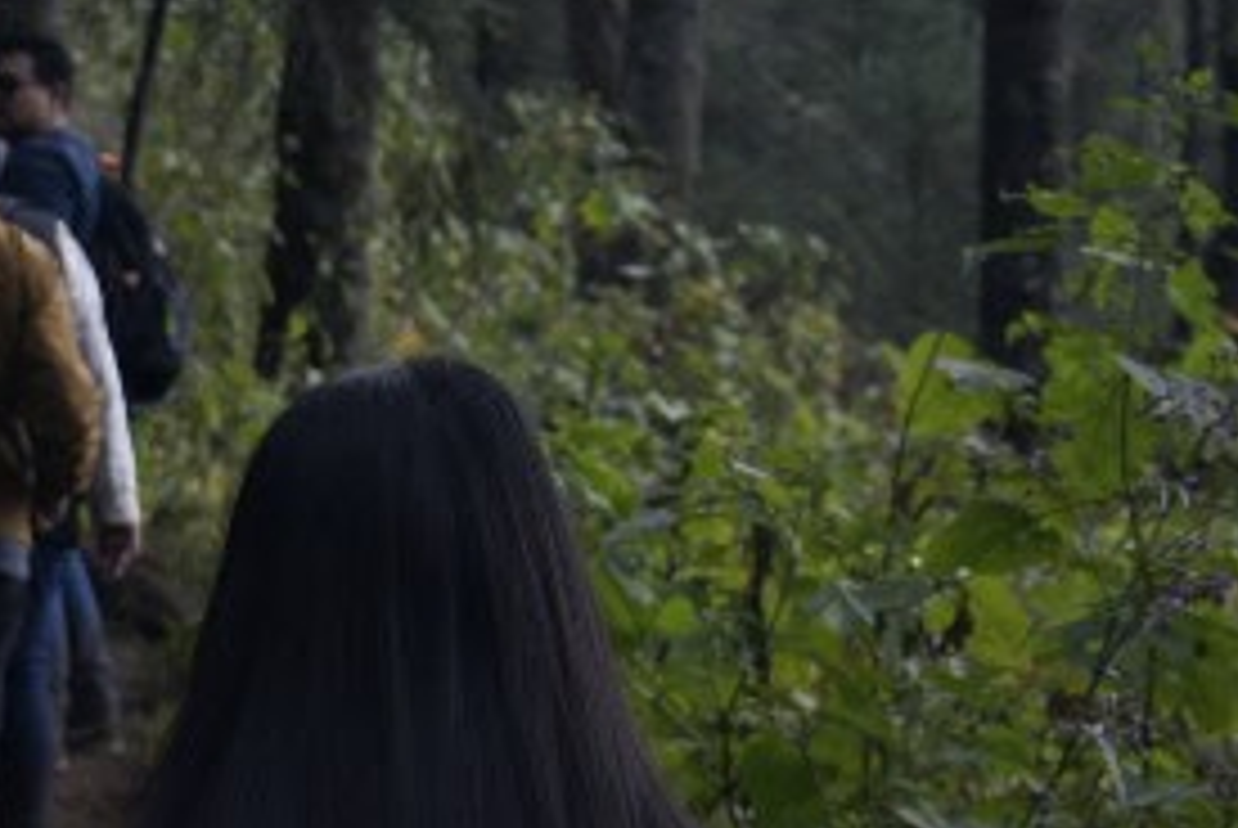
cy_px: 765
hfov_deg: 14.3
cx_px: -378
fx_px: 4727
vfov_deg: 10.0
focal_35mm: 137
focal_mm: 35
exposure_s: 1/250
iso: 400
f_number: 5.6
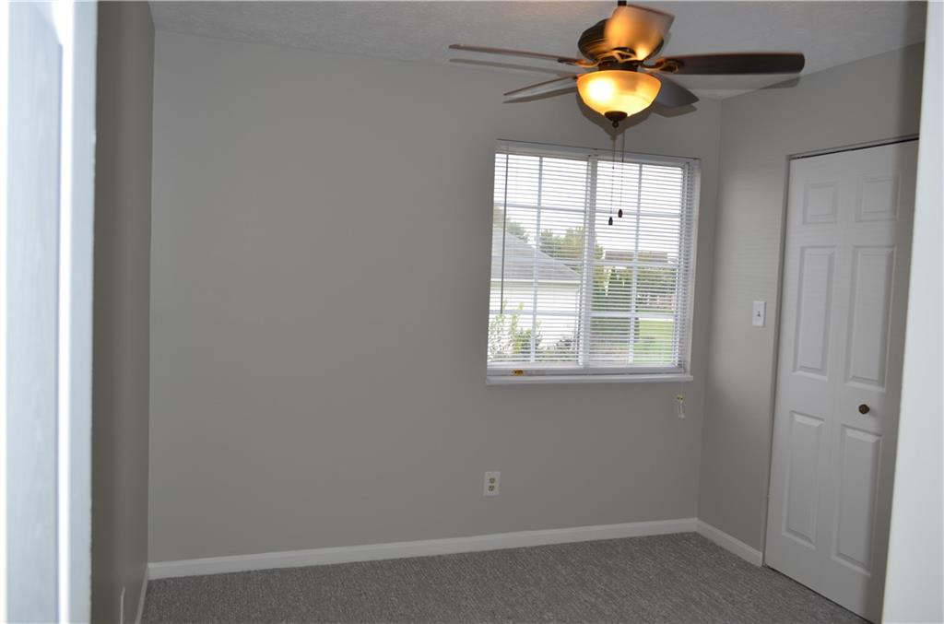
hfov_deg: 62.1
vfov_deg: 43.4
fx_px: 785
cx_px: 472
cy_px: 312
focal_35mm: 30
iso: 200
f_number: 5.6
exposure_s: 1/125
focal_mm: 20
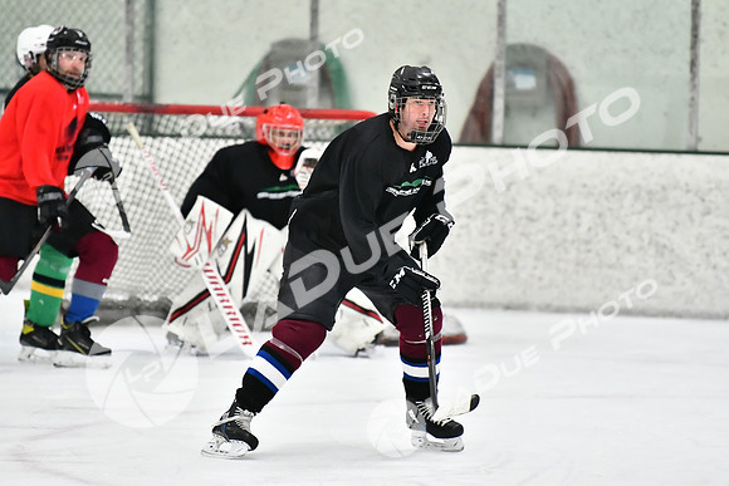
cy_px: 243
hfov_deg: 7.2
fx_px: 5772
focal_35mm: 285
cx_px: 364
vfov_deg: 4.8
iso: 6400
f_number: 2.8
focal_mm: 190
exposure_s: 1/1600
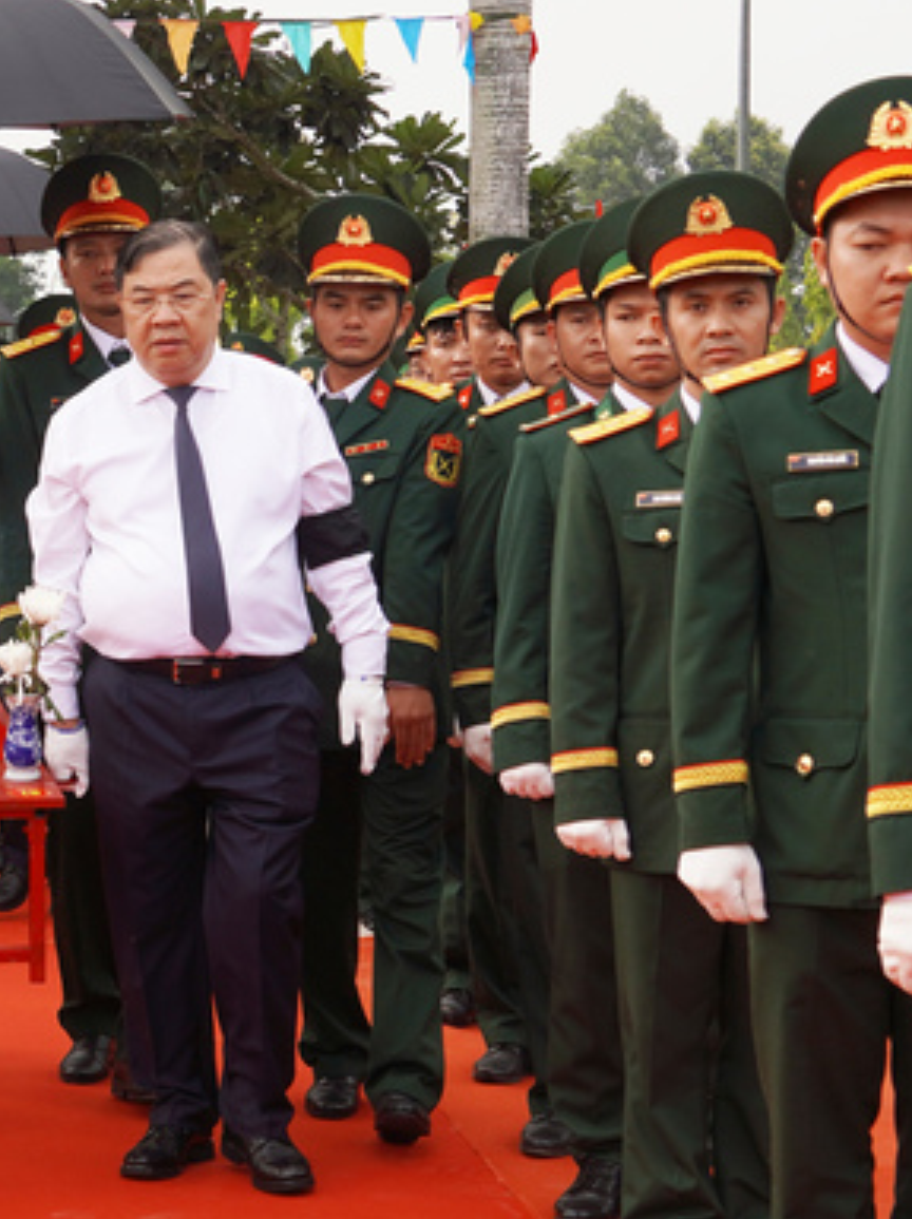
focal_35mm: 103
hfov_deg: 13.7
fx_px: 3634
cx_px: -291
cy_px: 785
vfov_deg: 19.0
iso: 100
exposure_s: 1/160
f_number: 5.6
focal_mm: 27
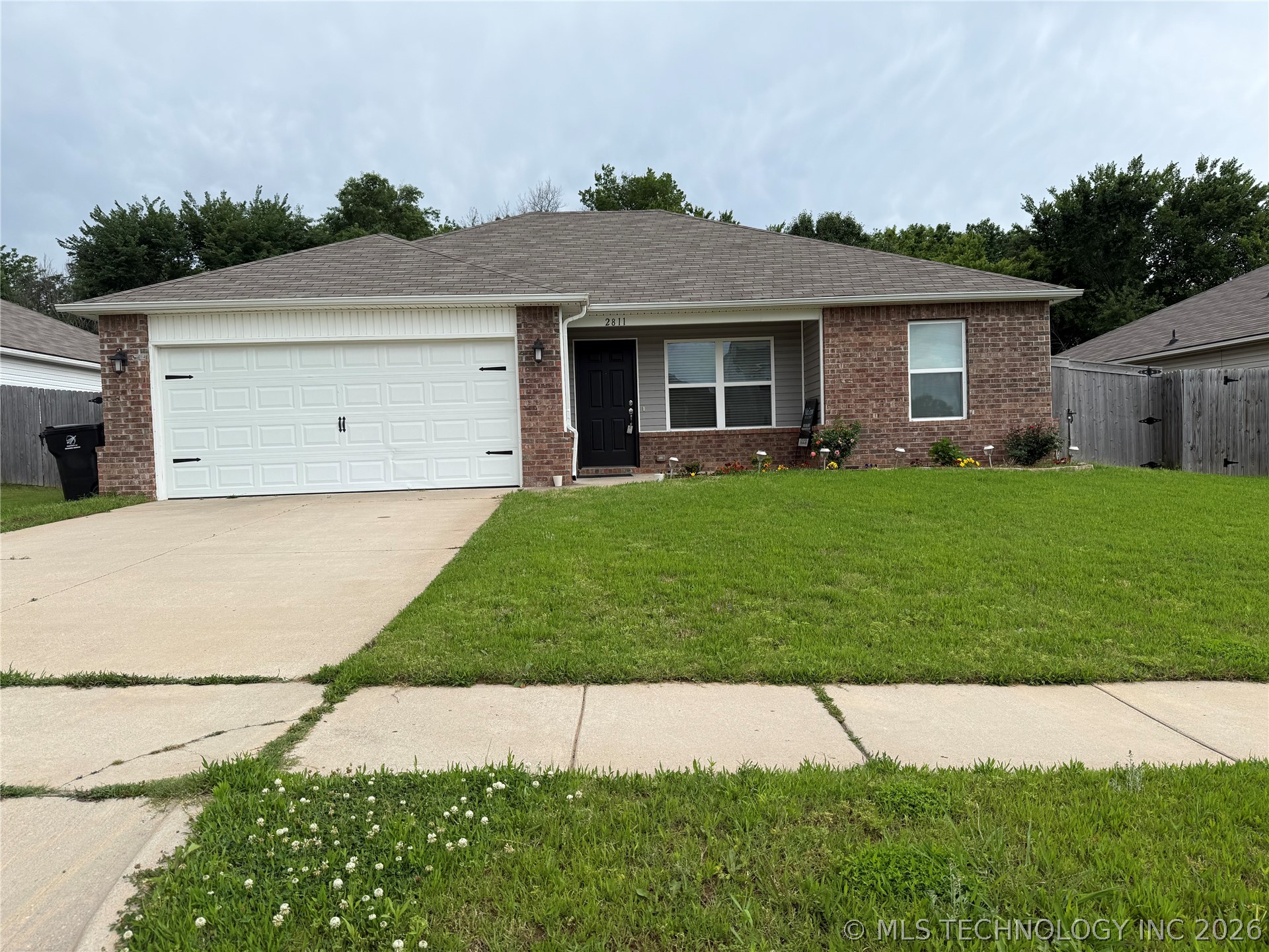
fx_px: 880
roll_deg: +1.5
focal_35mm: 24
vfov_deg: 56.8
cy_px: 476
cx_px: 634
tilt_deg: -1.6
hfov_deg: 71.6
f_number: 1.78
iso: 80
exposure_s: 1/1653
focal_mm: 6.76
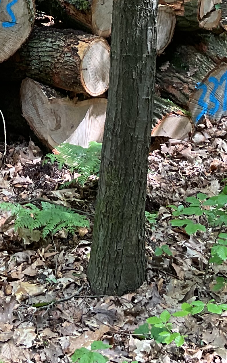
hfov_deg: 13.2
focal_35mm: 98
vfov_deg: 20.2
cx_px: 16
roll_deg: +0.3
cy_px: -36
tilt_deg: -14.3
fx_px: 971
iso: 32
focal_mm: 3
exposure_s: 1/120
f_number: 1.8
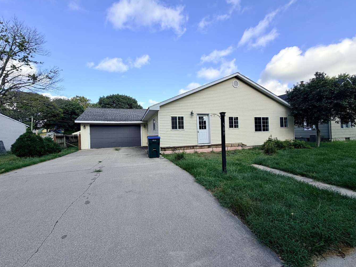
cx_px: 183
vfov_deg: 81.7
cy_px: 132
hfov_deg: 98.1
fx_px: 154
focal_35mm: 15
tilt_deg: -0.8
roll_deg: +1.6
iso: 40
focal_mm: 2.22
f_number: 2.2
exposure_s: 1/770
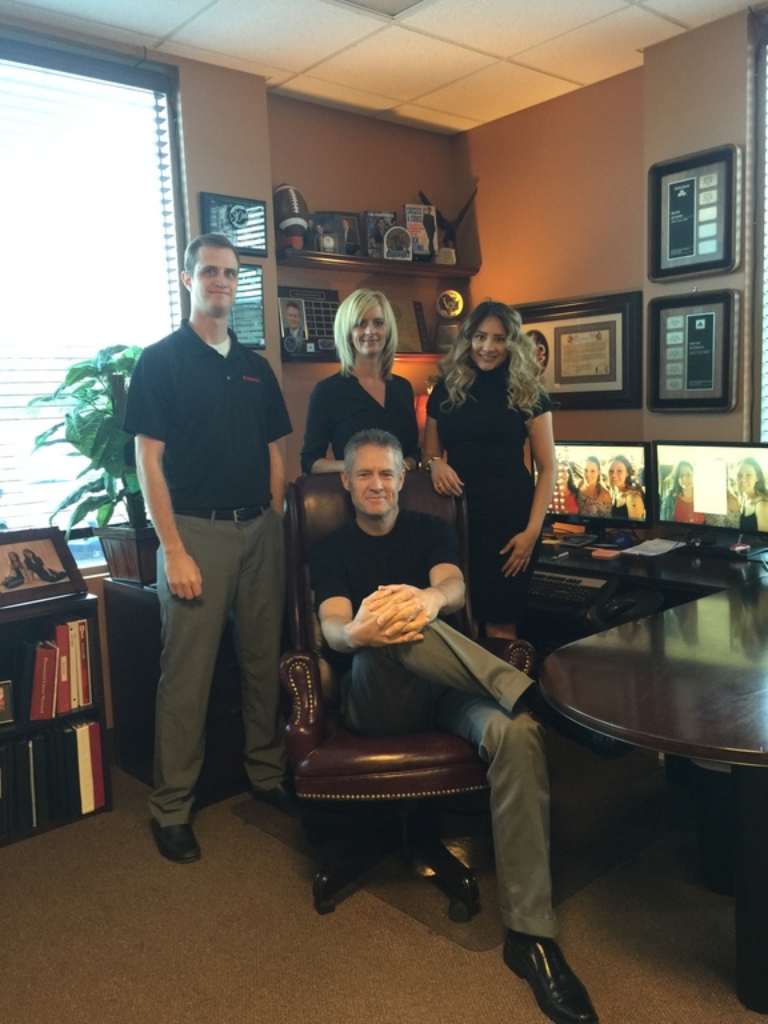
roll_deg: +2.4
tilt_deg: -6.1
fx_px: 858
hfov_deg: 48.2
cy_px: 512
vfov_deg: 61.7
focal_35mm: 29
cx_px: 384
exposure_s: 1/15
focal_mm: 4.15
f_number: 2.2
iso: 80
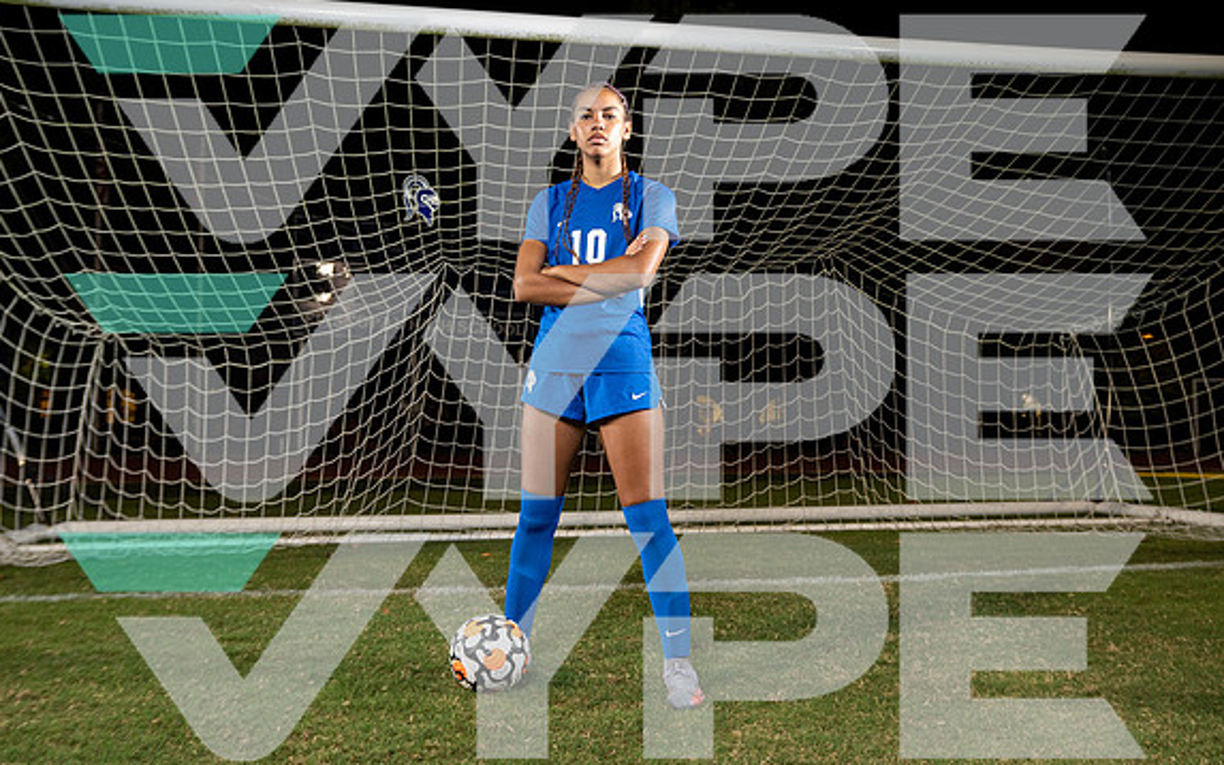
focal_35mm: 32
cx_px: 609
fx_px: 1067
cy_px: 388
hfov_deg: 59.7
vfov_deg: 39.4
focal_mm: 31
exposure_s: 1/125
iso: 500
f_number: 4
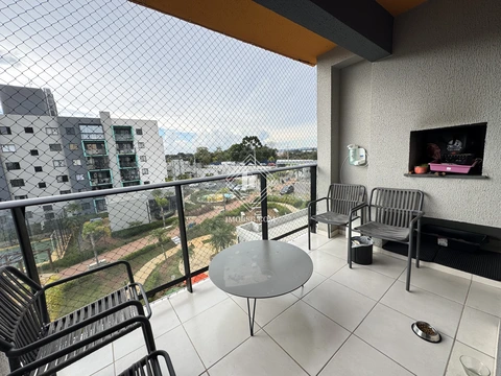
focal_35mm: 14
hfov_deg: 102.1
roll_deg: +3.7
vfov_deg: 85.7
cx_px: 250
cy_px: 188
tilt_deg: -10.0
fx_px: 203
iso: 40
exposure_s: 1/346
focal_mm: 2.22
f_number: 2.2
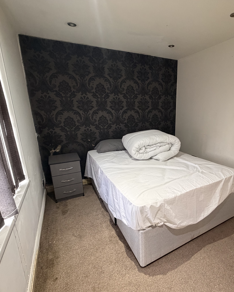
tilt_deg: -15.0
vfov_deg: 83.3
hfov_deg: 69.2
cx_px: 152
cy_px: 151
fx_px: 164
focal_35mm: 19
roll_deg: -0.2
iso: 400
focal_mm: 2.22
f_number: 2.2
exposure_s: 1/50
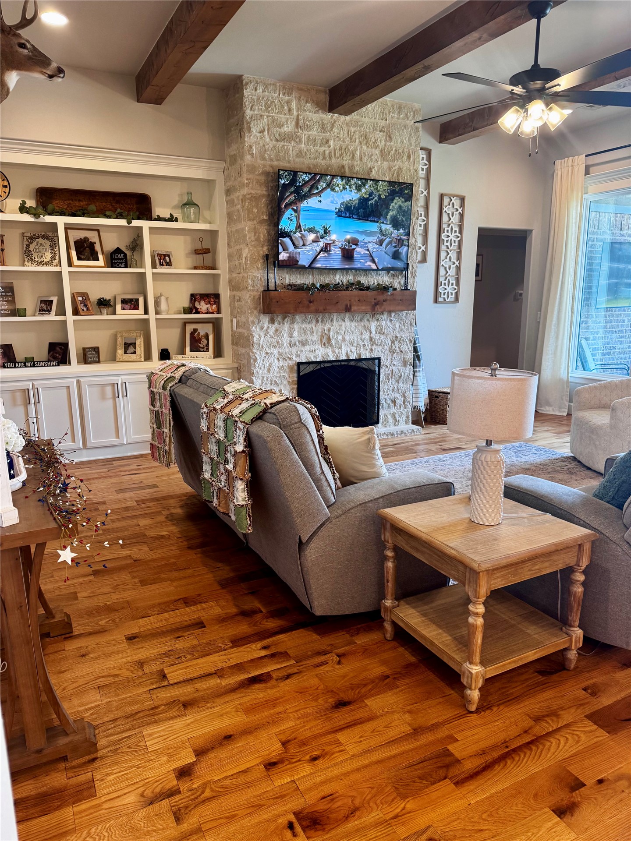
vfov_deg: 71.6
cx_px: 316
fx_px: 583
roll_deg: +1.0
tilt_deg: -11.5
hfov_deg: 56.8
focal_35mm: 24
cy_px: 420
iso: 160
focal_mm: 6.76
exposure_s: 1/60
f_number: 1.78
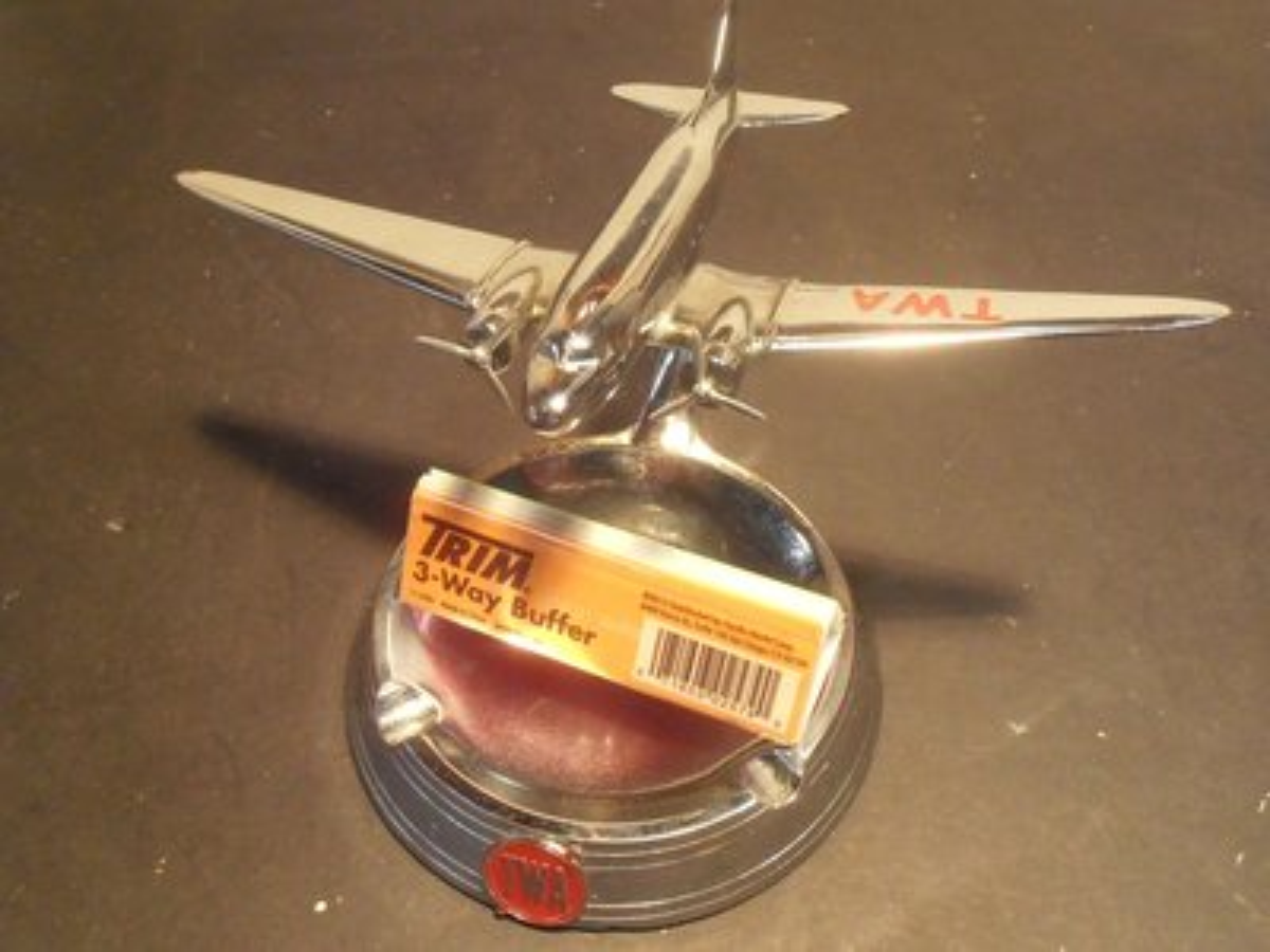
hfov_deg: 50.1
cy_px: 476
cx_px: 635
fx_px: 1357
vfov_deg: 38.7
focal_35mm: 37
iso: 800
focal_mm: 6.61
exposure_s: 1/100
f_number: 3.9
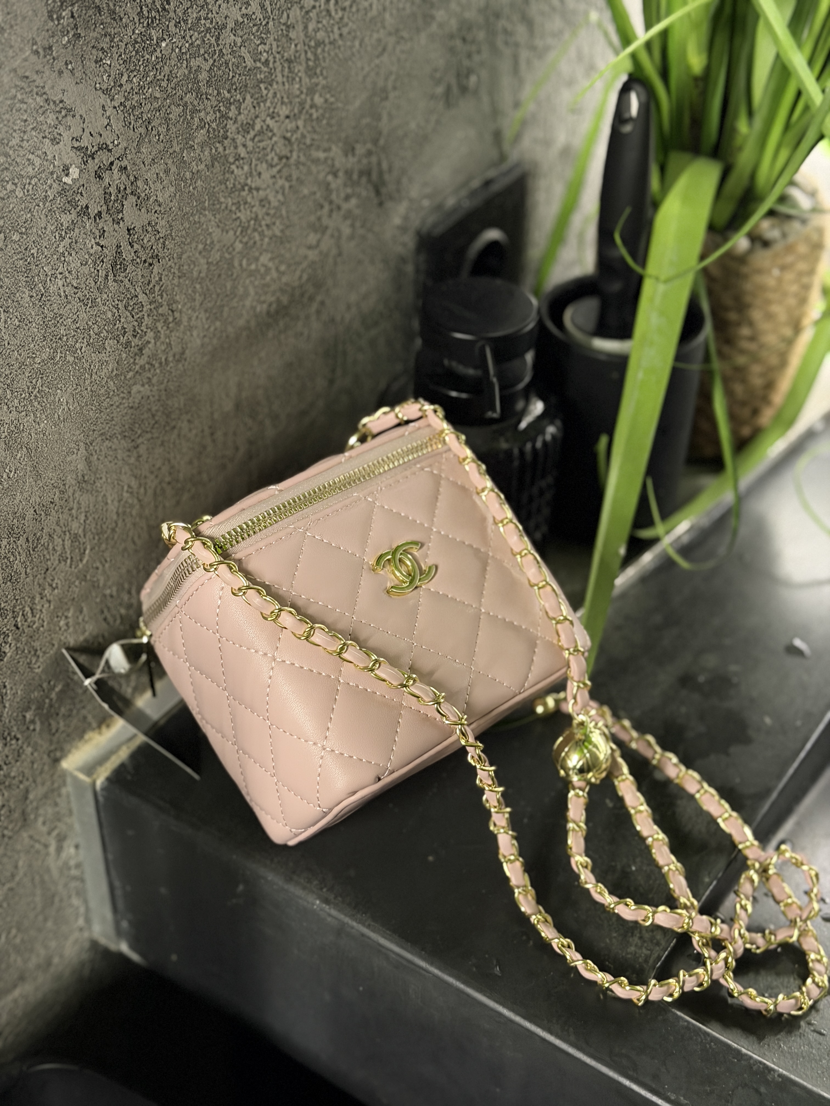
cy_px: 553
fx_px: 1535
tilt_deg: -39.7
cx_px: 415
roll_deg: -1.1
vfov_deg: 39.7
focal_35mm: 48
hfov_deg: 30.3
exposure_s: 1/23
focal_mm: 6.76
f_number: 1.78
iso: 800
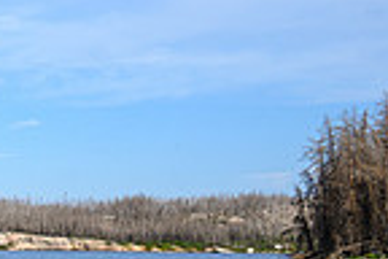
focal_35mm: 98
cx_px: -251
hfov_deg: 17.8
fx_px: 1056
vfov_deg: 13.7
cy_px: 277
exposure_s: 1/200
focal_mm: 24
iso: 100
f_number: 6.3
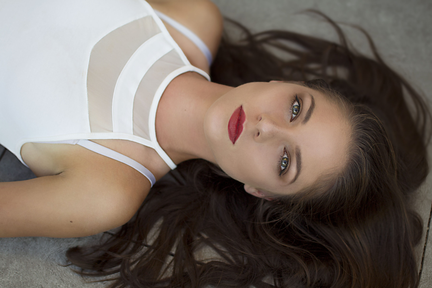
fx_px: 630
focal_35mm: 52
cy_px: 144
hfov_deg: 37.8
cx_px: 216
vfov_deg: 25.8
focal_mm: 35
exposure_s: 1/250
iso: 160
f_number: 2.2
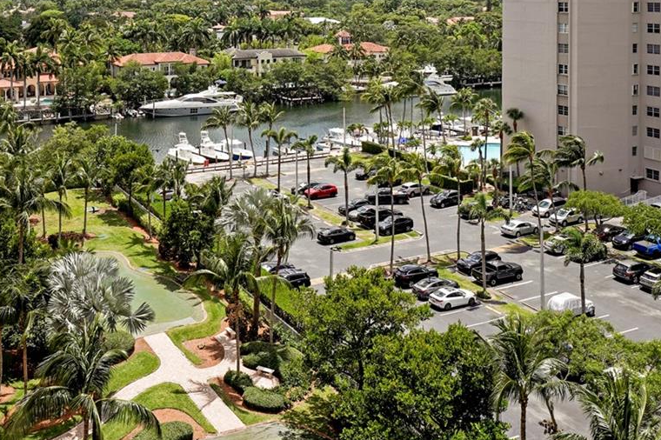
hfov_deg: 48.0
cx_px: 249
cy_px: 2
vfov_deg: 31.0
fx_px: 734
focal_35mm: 40
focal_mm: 19
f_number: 9
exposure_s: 1/250
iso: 100
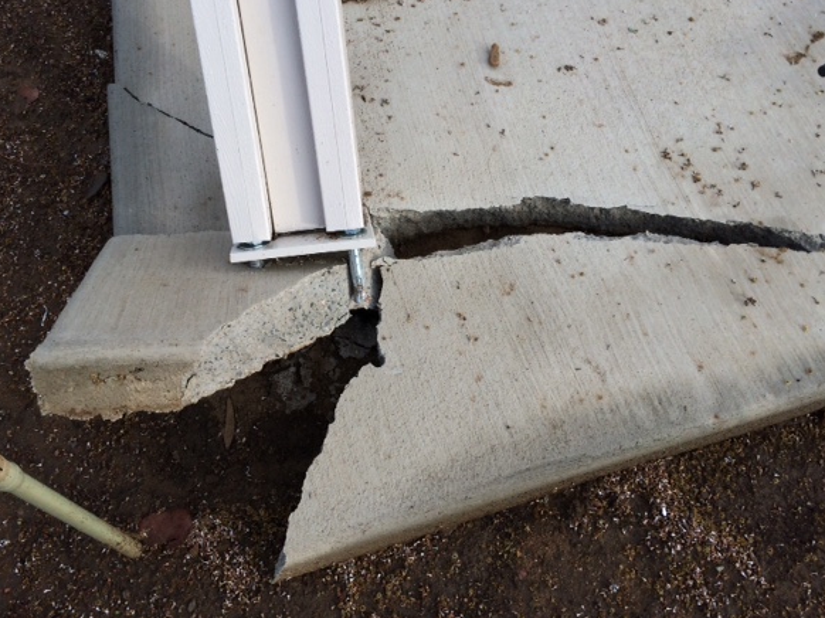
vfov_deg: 42.9
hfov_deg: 55.4
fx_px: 786
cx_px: 403
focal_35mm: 33
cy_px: 289
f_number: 2.2
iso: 32
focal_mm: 4.12
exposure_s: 1/1026
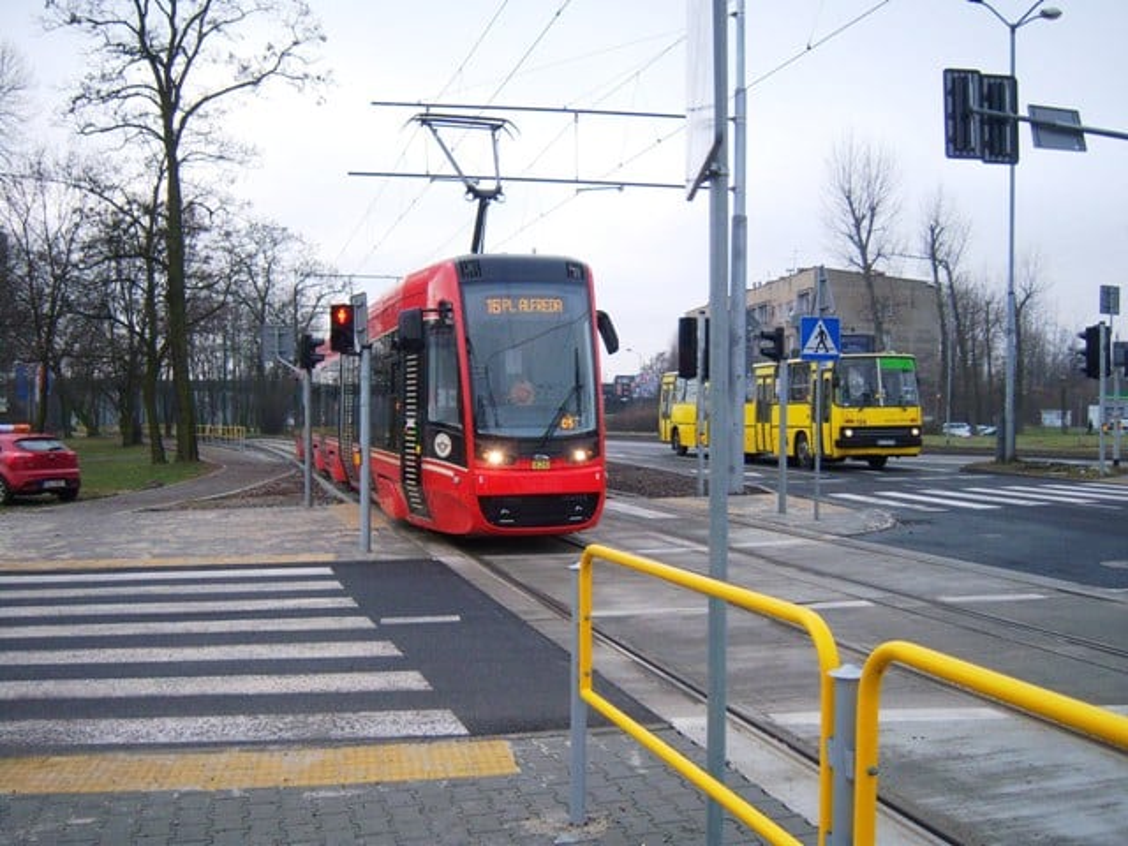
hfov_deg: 51.4
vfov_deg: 39.7
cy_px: 423
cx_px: 564
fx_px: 1173
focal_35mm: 36
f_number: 2.8
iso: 80
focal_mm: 7.5
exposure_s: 1/800
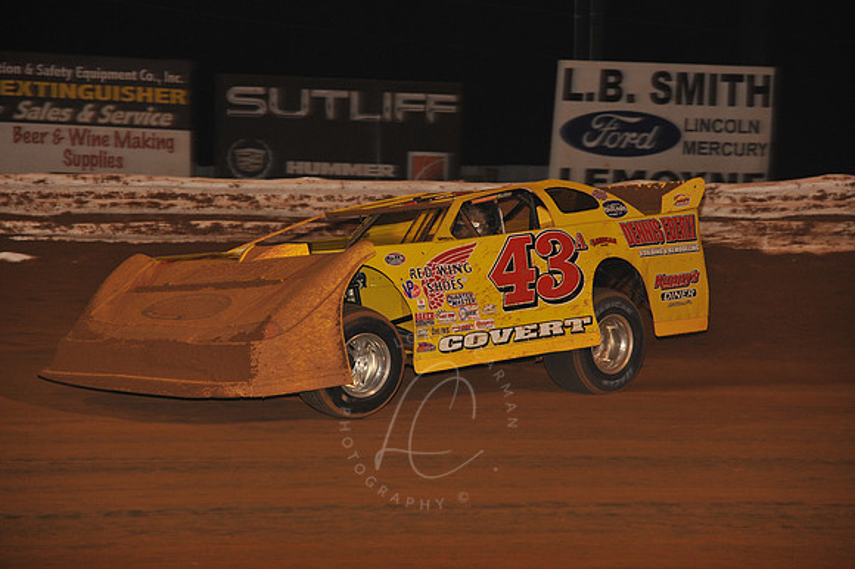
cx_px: 428
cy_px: 284
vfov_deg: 8.1
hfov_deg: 12.1
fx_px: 4035
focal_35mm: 170
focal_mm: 170
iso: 1250
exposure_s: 1/320
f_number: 6.3
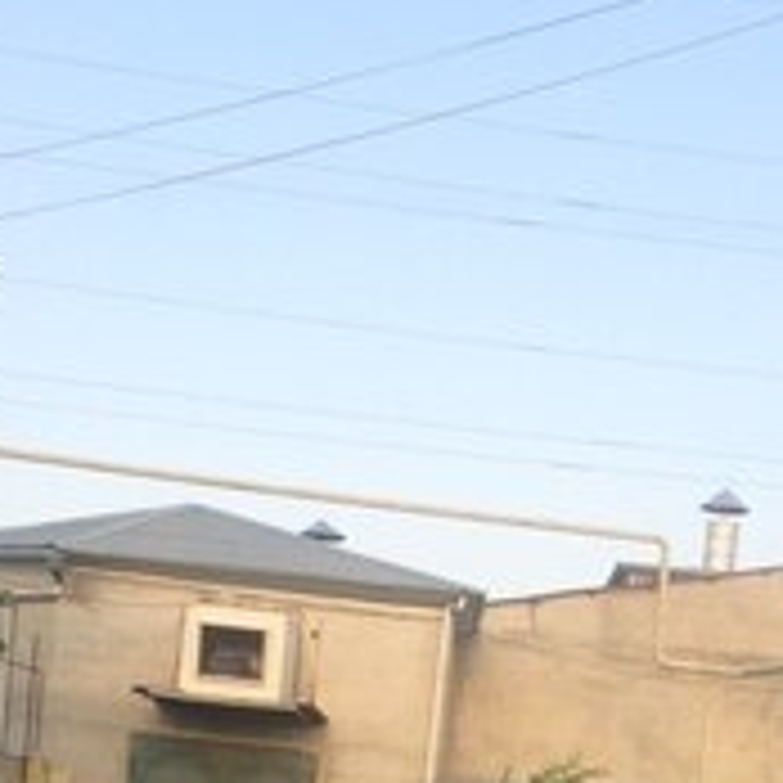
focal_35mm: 73
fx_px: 1868
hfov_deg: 23.6
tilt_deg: -2.5
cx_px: 518
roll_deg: -5.9
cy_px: 932
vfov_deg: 22.0
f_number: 2.2
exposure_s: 1/363
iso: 32
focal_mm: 4.15
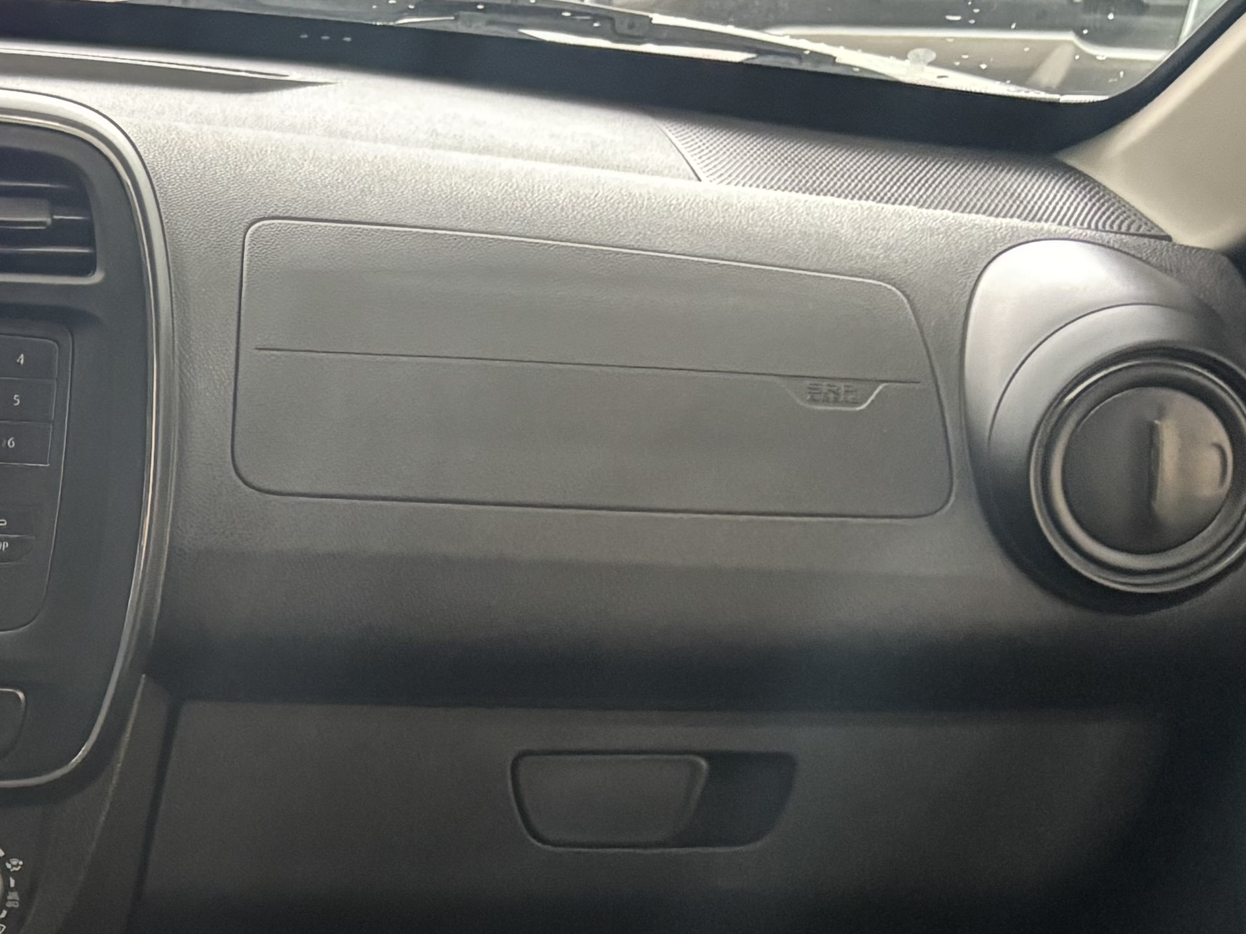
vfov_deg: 18.4
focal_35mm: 78
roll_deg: -2.7
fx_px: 2808
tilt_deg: -30.0
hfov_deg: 22.4
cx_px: -367
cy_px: 928
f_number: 1.6
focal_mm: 5.96
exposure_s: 1/30
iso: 640
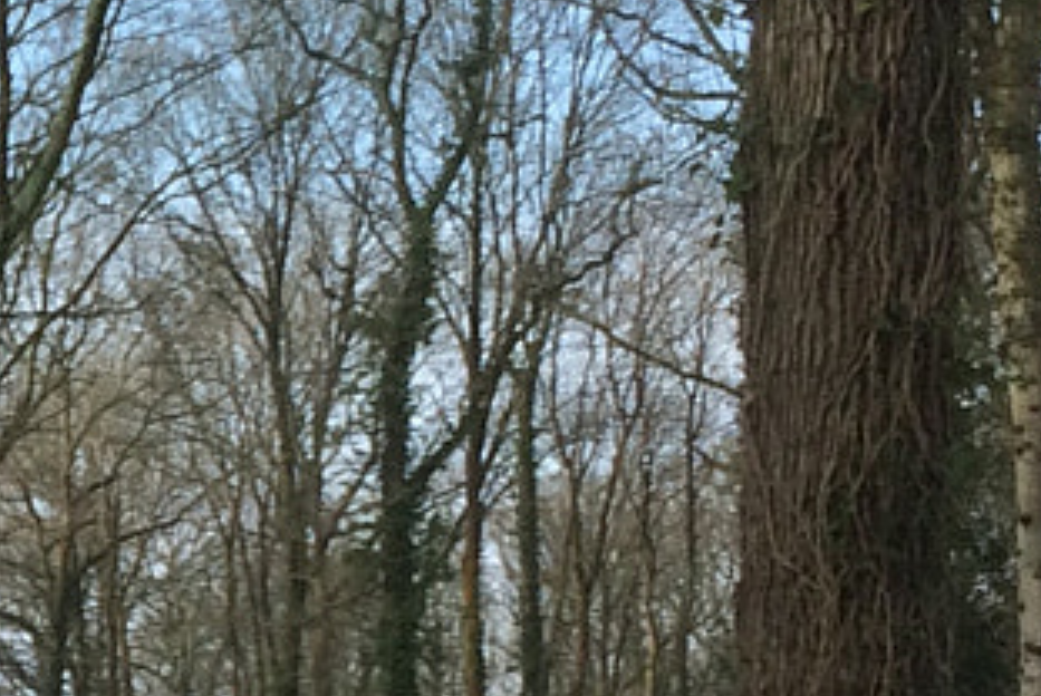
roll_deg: +0.5
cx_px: -438
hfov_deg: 12.7
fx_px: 4486
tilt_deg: +0.4
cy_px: 619
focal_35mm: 155
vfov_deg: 8.8
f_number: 2.2
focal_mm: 4.15
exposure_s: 1/855
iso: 32
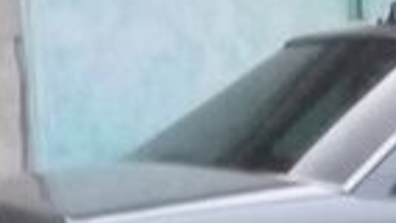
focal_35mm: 157
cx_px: 502
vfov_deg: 7.6
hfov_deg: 13.3
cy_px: 361
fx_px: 1649
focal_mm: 3.3
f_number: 2.2
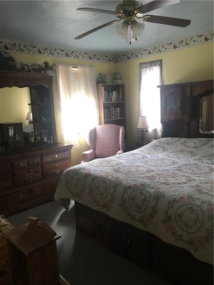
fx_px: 231
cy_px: 142
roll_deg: +3.6
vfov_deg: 63.4
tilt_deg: -8.4
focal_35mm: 28
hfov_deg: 49.7
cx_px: 107
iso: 40
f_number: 1.8
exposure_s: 1/17
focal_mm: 3.99
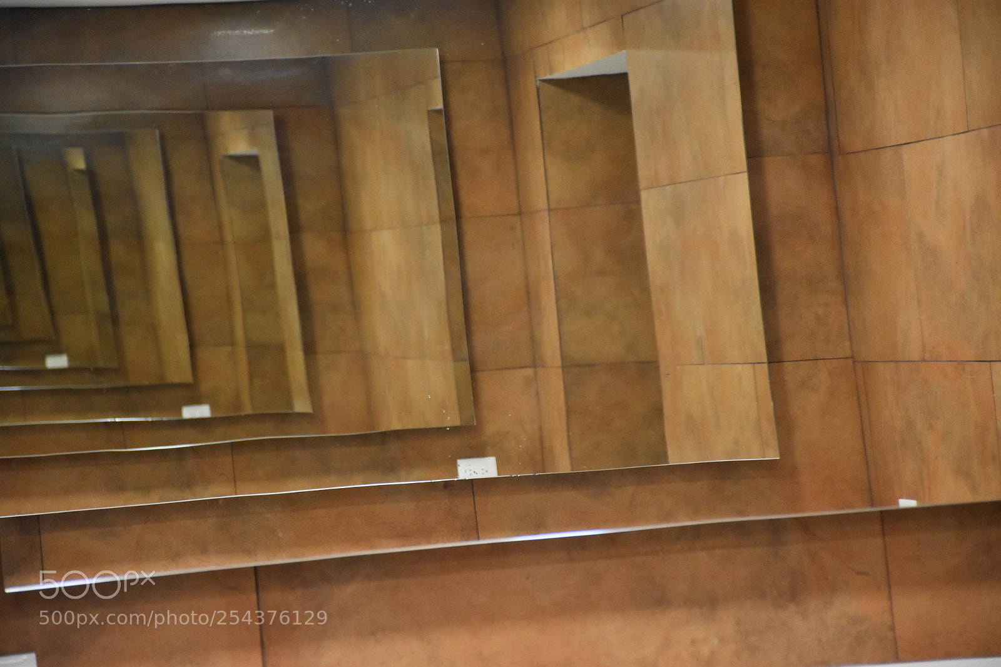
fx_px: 4378
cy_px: 334
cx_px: 500
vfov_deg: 8.7
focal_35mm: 158
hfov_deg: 13.0
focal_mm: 105
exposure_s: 1/60
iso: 2500
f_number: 5.6
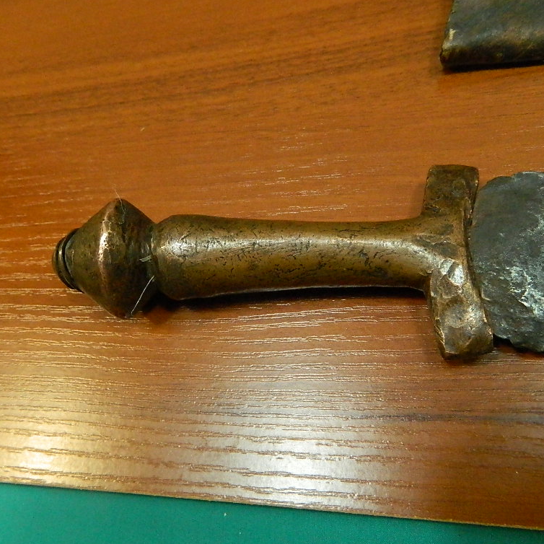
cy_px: 276
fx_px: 533
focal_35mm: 30
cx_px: 249
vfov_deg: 54.0
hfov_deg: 54.0
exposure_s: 1/100
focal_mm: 4.5
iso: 800
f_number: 3.1
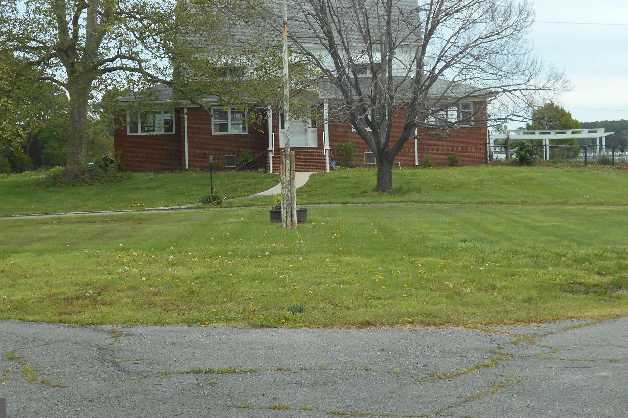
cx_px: 276
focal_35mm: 77
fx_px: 1343
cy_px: 158
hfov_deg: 26.3
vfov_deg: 17.7
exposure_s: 1/200
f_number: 5.3
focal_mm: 11.6
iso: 80
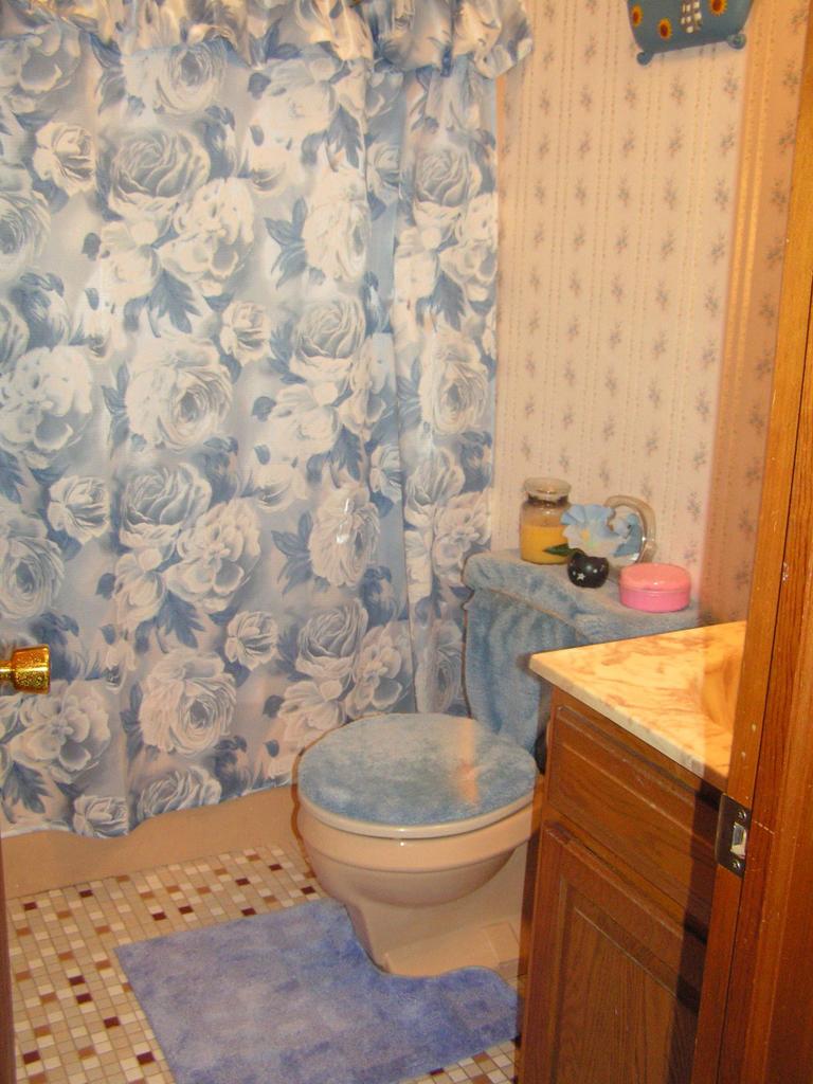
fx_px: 1190
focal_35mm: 38
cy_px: 542
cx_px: 406
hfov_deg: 37.7
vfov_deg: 49.0
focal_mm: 6.3
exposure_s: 1/40
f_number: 2.8
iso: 200
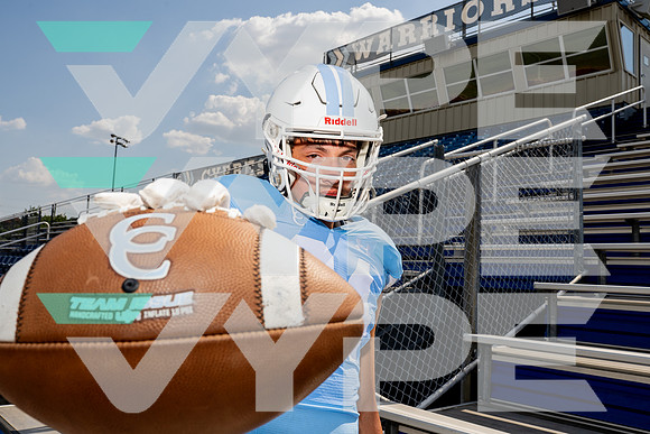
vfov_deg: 41.4
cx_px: 327
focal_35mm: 32
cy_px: 211
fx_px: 574
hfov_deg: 59.0
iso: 125
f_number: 11
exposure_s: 1/250
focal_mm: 29
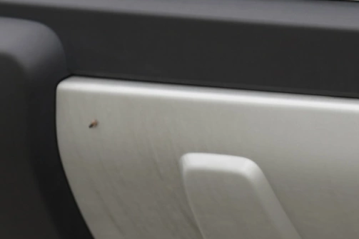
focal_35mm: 711
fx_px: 7088
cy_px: 81
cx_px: 554
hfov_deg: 2.9
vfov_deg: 1.9
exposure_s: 1/500
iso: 160
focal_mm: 149
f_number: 4
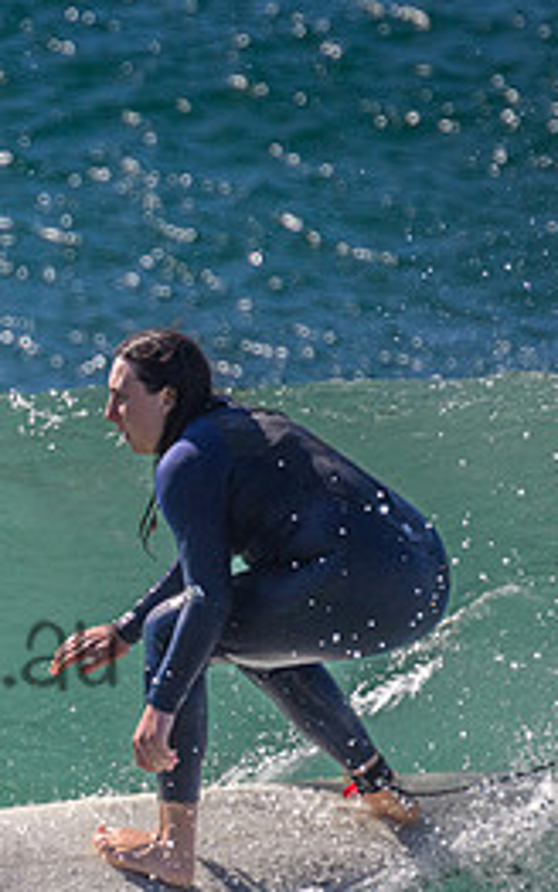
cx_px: -242
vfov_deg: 1.2
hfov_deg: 0.7
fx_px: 43871
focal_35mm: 1805
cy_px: 608
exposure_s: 1/2000
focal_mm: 800
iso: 1600
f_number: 11
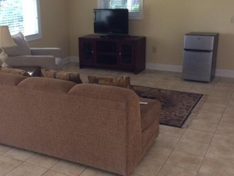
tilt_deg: -16.7
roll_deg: +0.8
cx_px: 86
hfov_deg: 40.9
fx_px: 311
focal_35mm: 46
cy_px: 80
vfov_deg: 31.5
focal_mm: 4.15
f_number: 2.2
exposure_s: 1/30
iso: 200
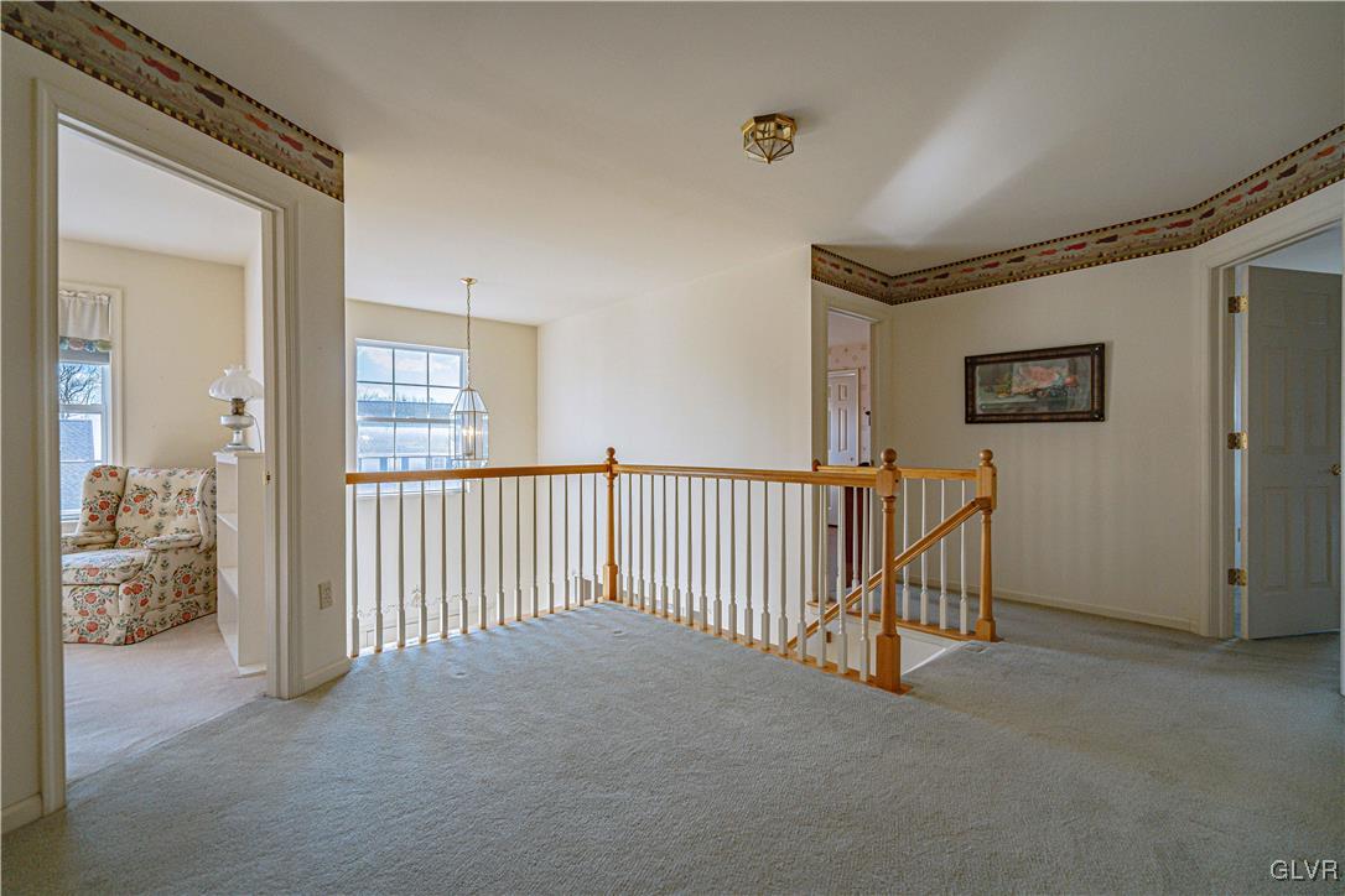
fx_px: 598
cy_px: 448
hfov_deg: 96.7
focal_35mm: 16
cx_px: 672
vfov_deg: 73.7
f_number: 4
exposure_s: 1/6400
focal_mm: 16
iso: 1250
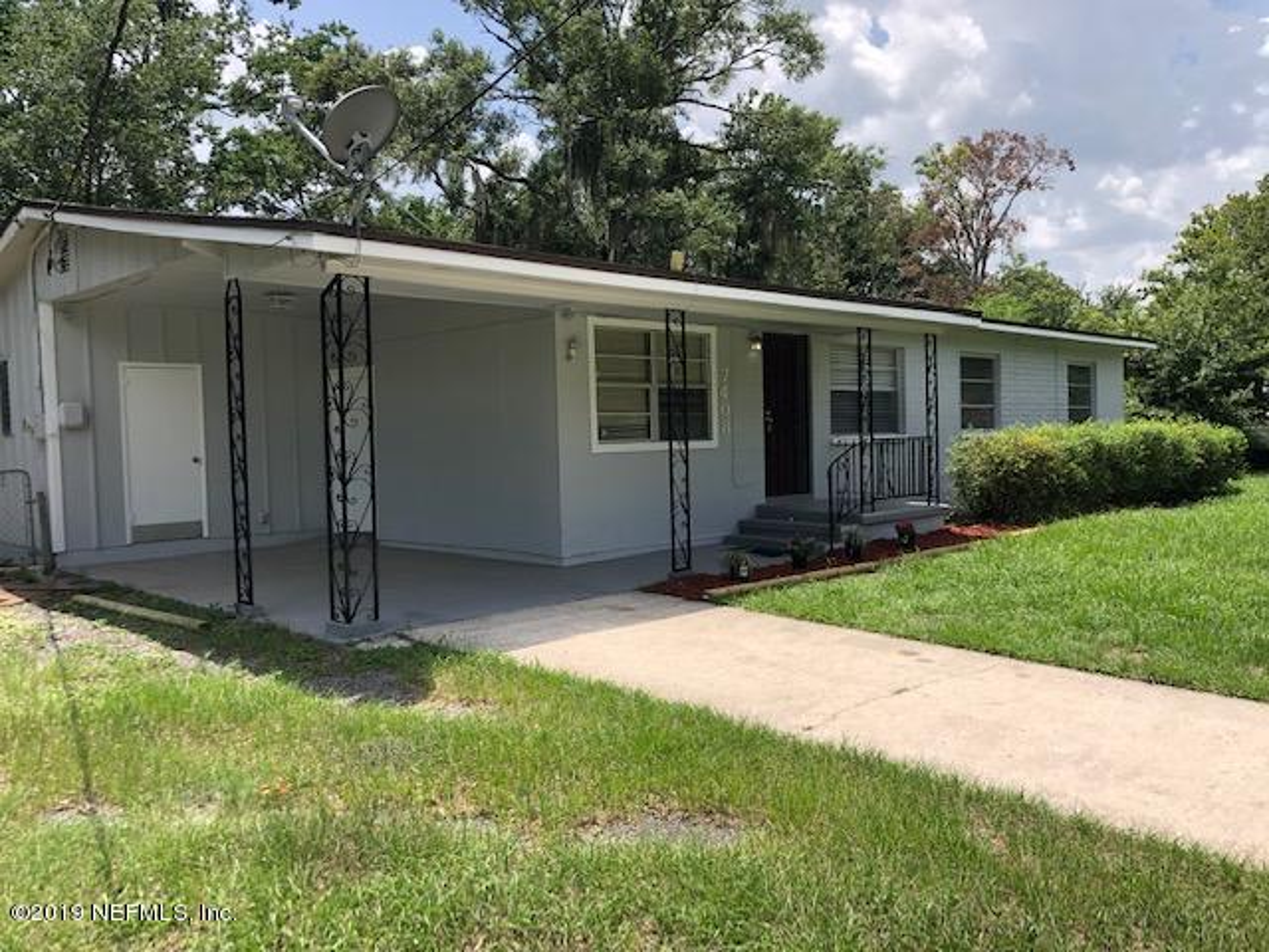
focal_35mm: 28
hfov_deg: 63.4
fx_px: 1026
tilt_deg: -1.0
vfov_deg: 49.7
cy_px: 476
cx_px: 634
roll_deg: +1.9
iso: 20
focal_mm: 4
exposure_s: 1/1473
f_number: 1.8
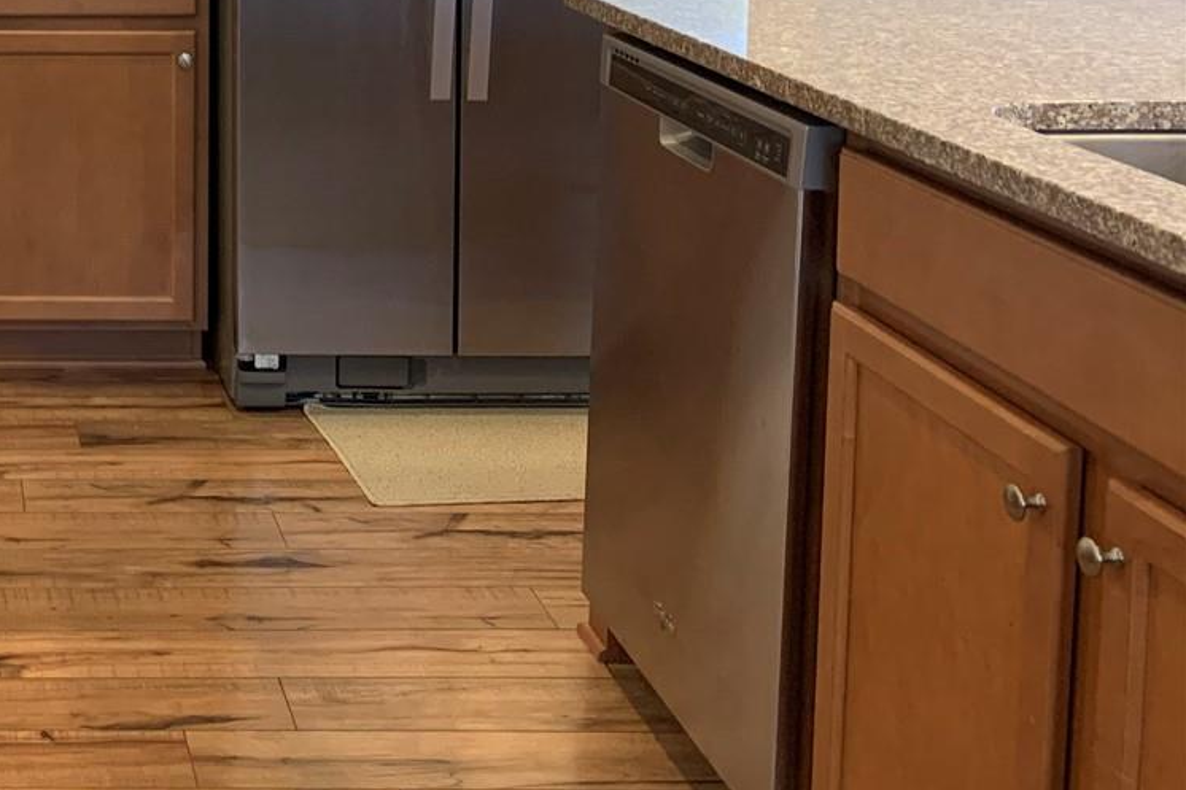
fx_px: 1910
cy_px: -86
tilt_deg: -4.8
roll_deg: -0.1
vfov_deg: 22.1
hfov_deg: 31.1
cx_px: -84
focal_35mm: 58
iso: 200
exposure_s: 1/60
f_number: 1.8
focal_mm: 4.25
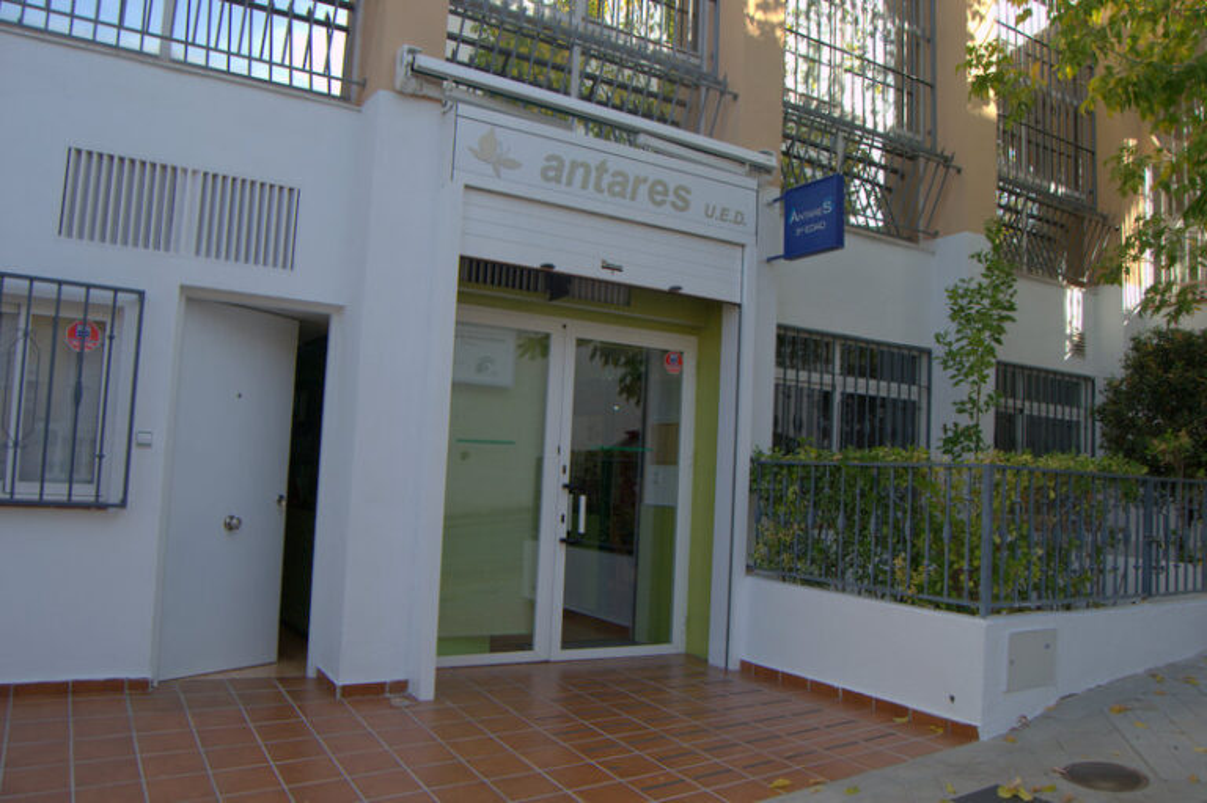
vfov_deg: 47.9
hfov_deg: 67.4
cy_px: 402
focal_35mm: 27
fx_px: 905
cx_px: 604
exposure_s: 1/160
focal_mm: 18
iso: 100
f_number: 6.3
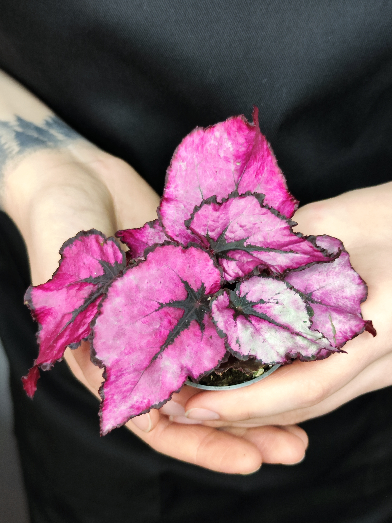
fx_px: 347
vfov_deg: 73.9
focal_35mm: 23
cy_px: 262
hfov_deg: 58.9
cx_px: 196
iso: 1531
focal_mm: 7.01
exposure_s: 1/50
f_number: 1.69
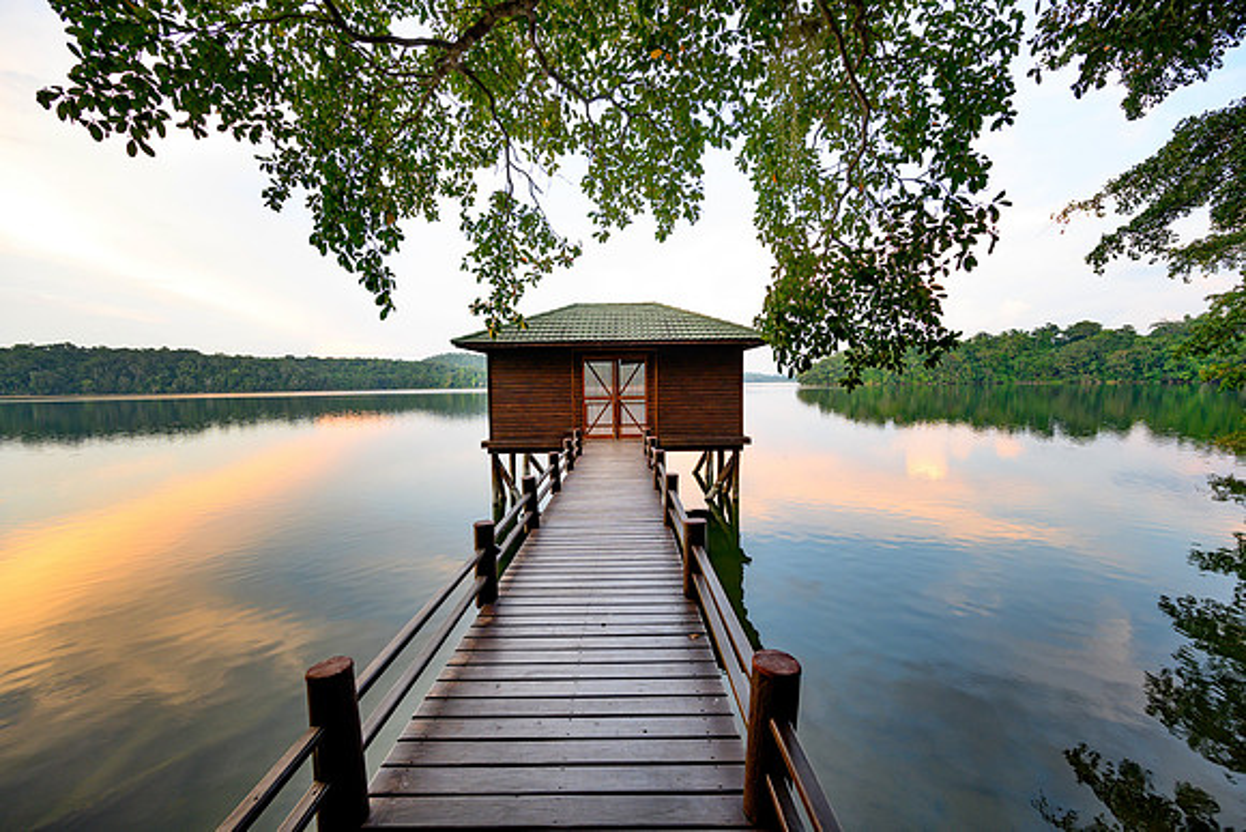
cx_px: 623
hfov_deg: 104.2
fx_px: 485
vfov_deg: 81.2
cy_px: 416
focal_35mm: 14
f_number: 5
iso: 640
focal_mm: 14
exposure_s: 1/40
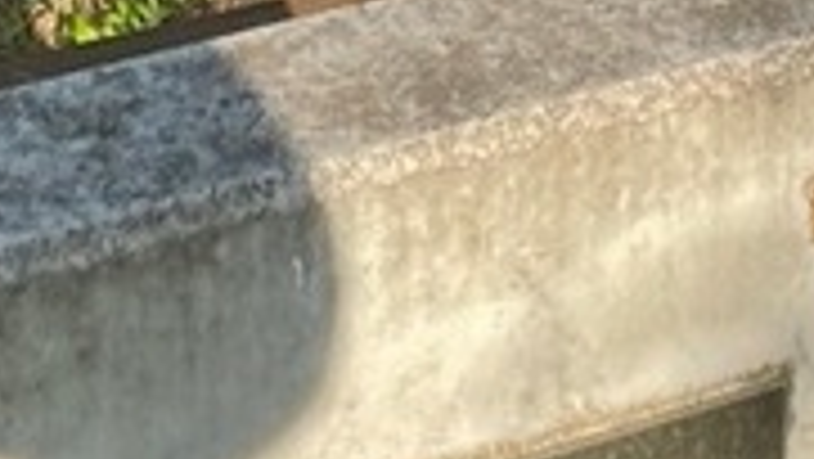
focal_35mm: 160
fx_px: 3455
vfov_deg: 7.1
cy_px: -675
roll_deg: -1.9
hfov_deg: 13.3
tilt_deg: -13.2
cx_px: 0
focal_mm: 4.2
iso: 32
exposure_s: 1/824
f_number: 1.6
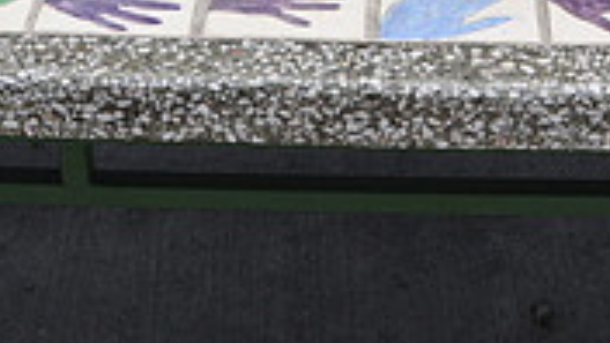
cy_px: -182
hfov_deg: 22.9
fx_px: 1504
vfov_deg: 12.3
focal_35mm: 93
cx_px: 333
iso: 200
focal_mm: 18
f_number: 10
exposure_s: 1/400
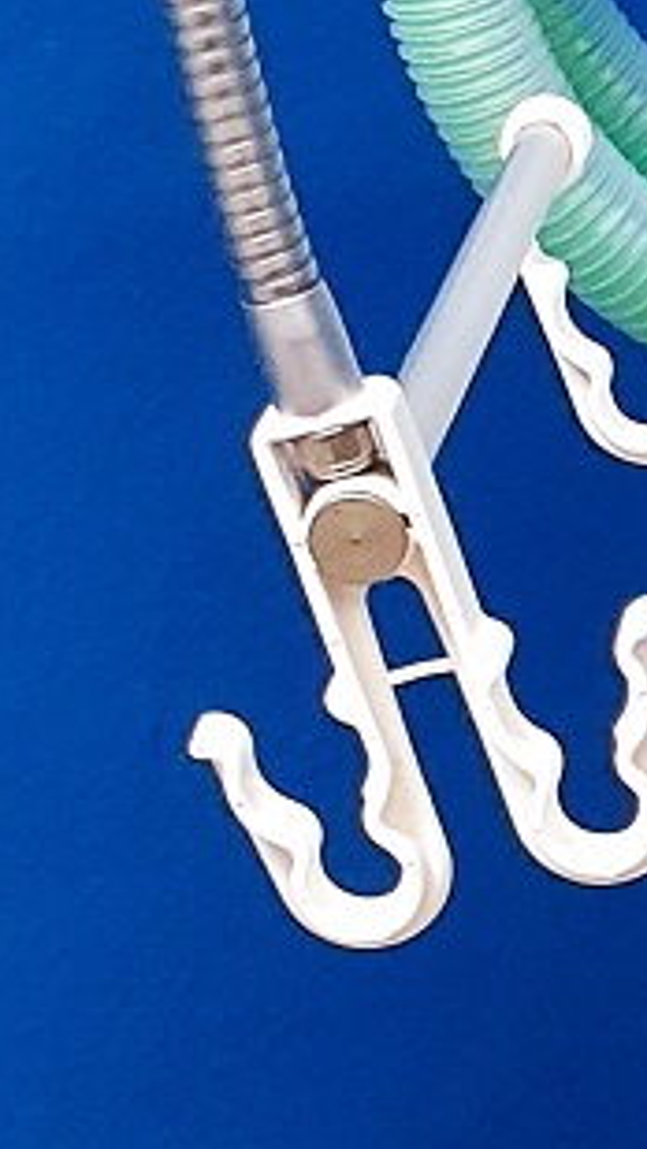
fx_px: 5638
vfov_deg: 11.6
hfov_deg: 6.1
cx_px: 1815
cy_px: 710
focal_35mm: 185
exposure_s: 1/50
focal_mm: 4.3
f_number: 2.4
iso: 320
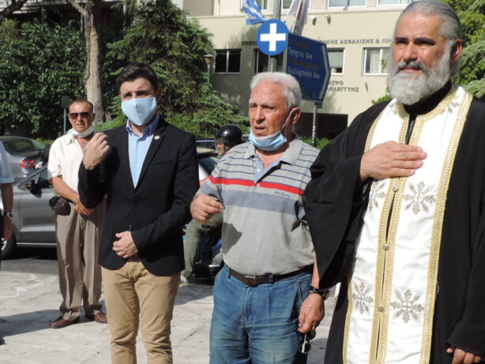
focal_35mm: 55
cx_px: 209
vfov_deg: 26.5
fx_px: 771
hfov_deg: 34.9
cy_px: 235
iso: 80
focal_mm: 5.8
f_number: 3.2
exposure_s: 1/1250
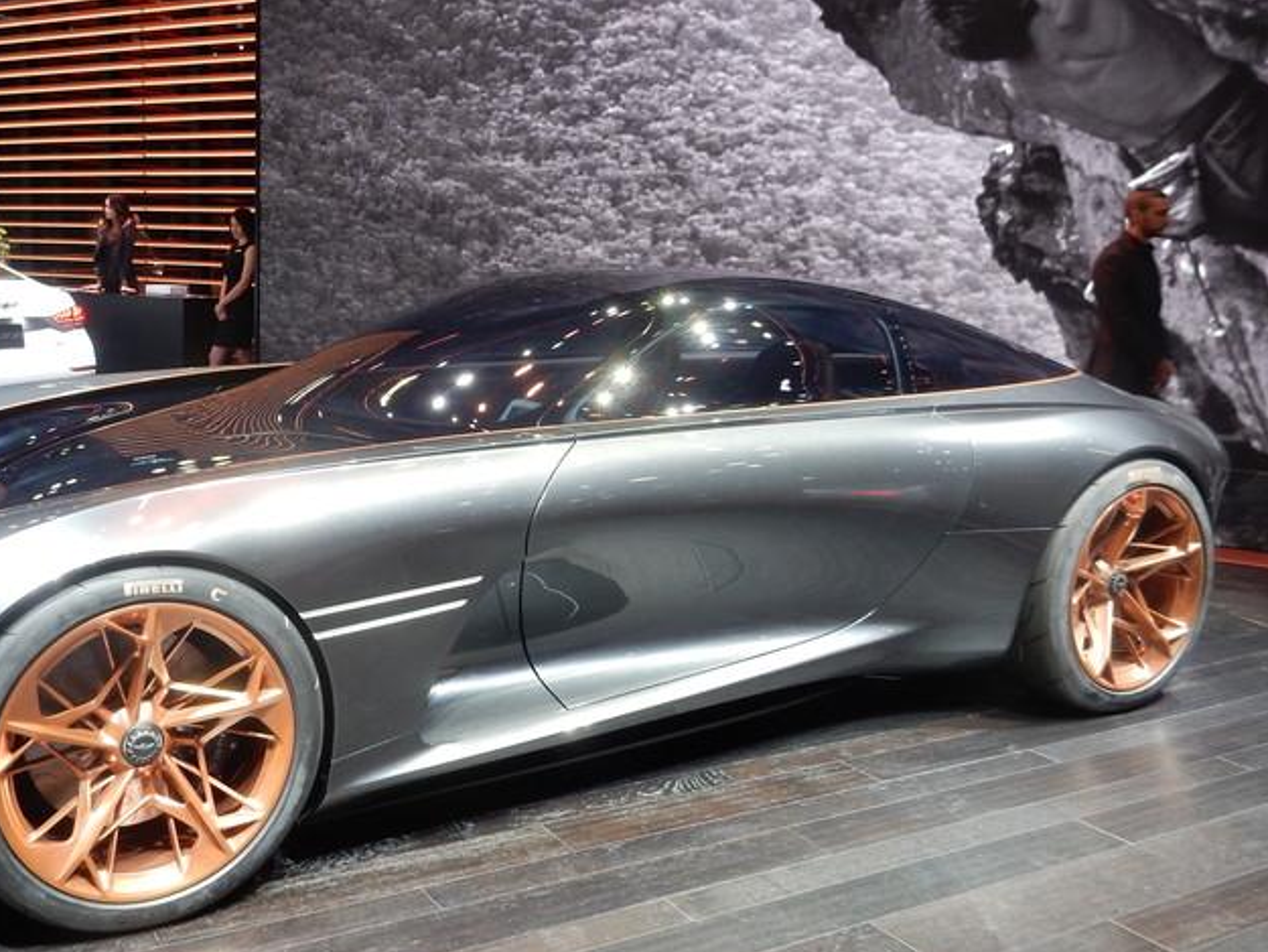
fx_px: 1319
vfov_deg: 39.6
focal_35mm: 36
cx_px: 467
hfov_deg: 50.8
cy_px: 421
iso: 200
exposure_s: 1/30
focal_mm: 4.5
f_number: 3.7
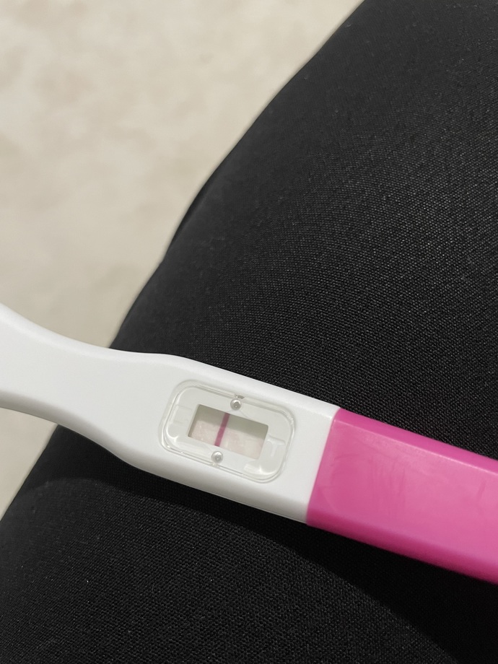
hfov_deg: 53.1
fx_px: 499
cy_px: 332
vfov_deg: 67.3
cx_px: 249
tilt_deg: -69.8
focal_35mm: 26
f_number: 1.6
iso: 400
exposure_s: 1/33
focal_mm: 4.2
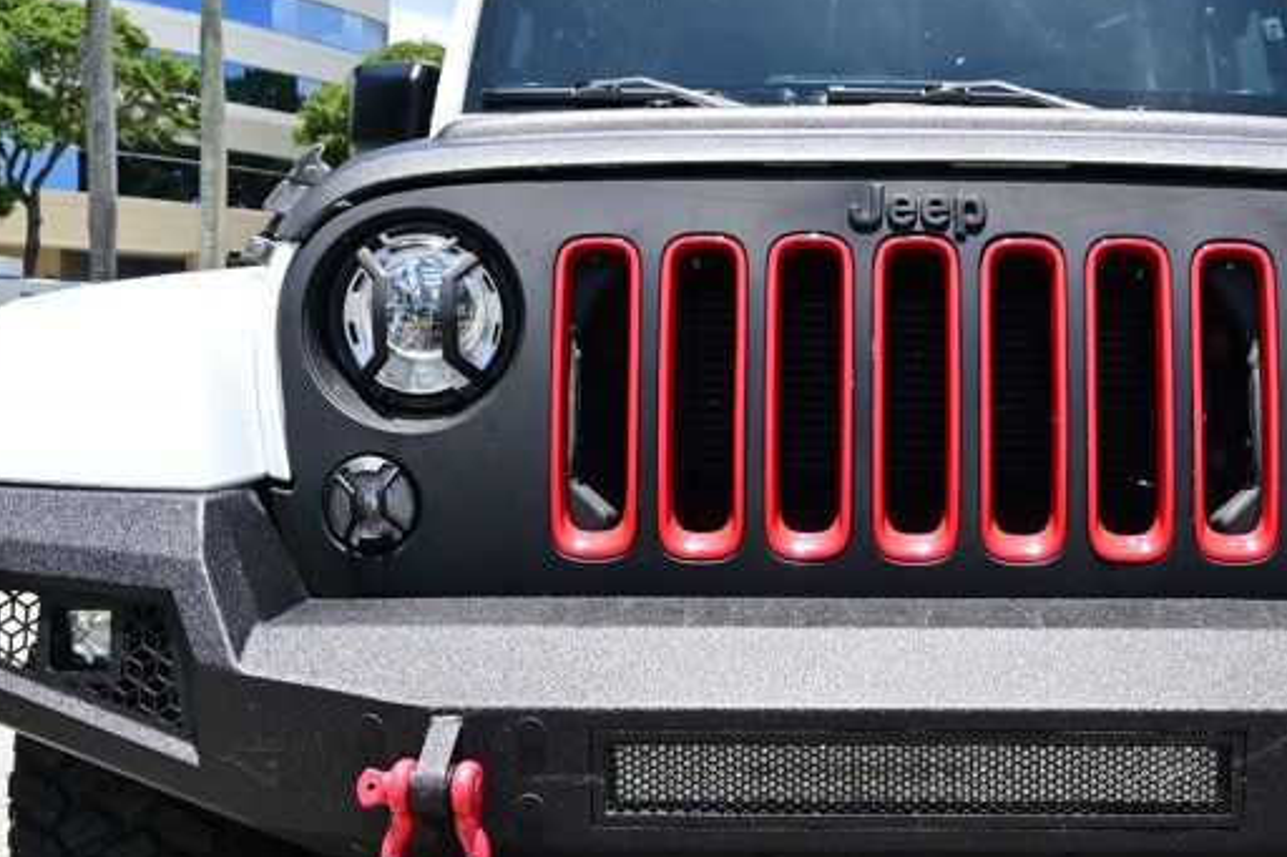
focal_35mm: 48
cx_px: 885
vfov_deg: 28.0
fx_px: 1715
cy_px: 503
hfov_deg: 40.5
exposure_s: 1/160
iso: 100
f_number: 7.1
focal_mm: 16
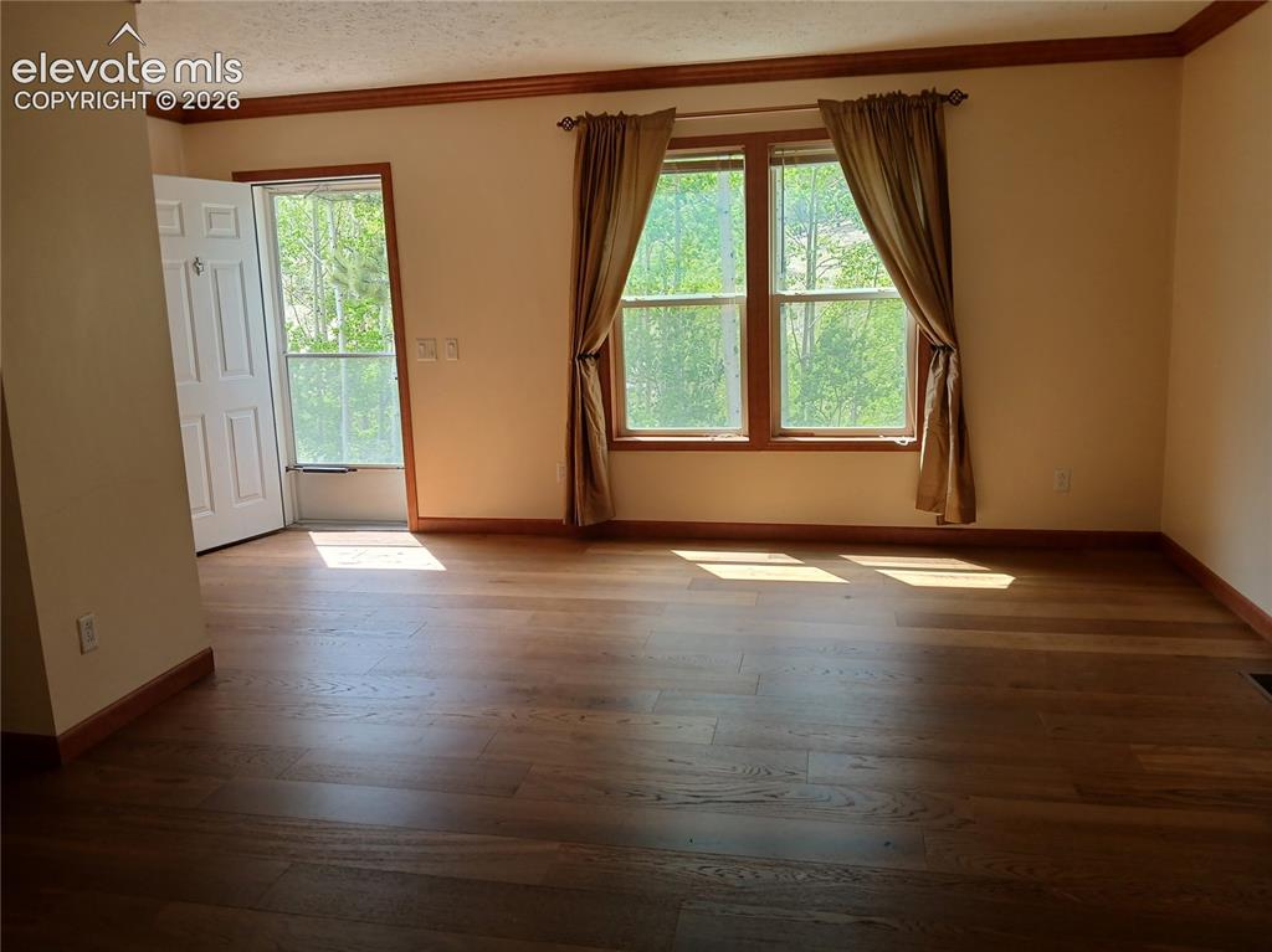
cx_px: 636
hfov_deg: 67.3
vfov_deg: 53.0
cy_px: 476
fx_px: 955
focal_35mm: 26
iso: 32
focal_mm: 3.98
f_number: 1.8
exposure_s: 1/60
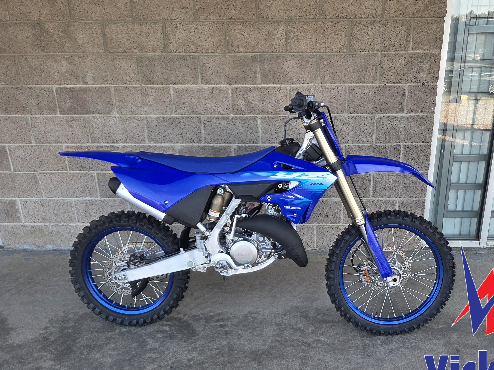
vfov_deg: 45.4
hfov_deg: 58.2
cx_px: 277
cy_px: 191
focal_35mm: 31
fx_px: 442
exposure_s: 1/180
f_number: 1.8
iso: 40
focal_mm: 5.4
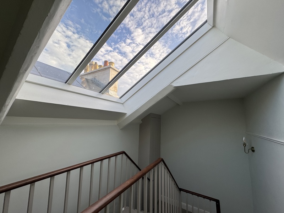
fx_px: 115
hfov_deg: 102.1
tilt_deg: +8.9
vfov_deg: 85.7
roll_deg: -2.2
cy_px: 106
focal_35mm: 14
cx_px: 142
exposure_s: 1/247
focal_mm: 2.22
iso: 40
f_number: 2.2
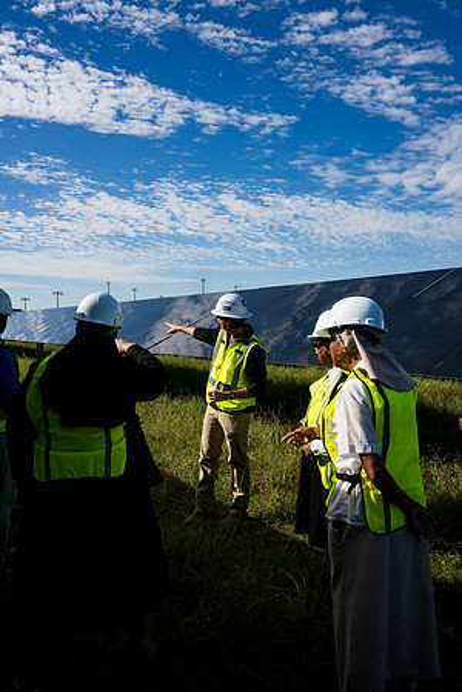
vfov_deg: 65.5
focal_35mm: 28
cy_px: 346
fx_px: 539
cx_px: 231
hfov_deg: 46.4
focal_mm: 28
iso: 200
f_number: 16
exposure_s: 1/320
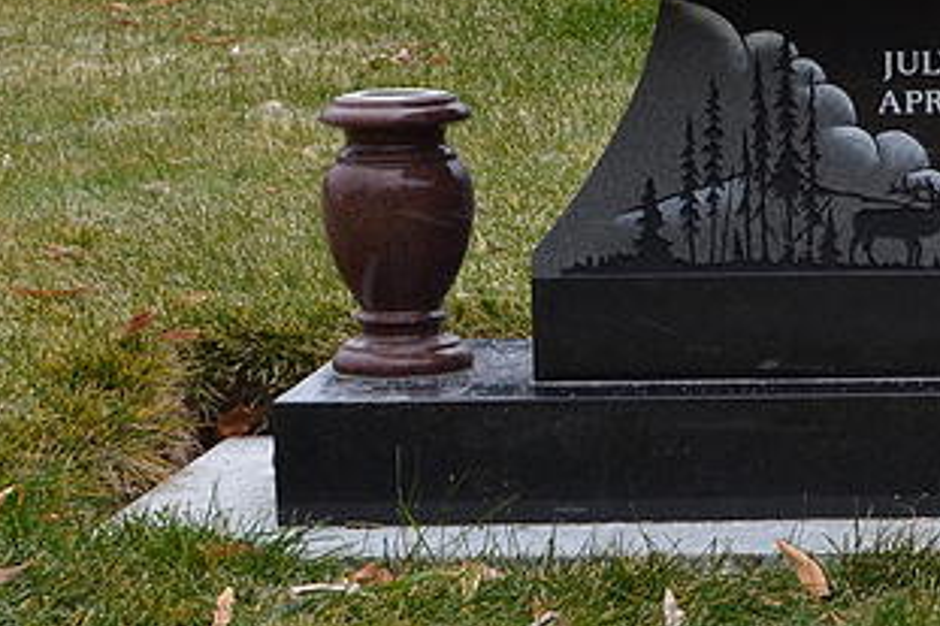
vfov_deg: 8.9
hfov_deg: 12.8
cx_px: 1348
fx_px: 4005
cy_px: 165
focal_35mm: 153
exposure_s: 1/125
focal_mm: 35
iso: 160
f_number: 5.6
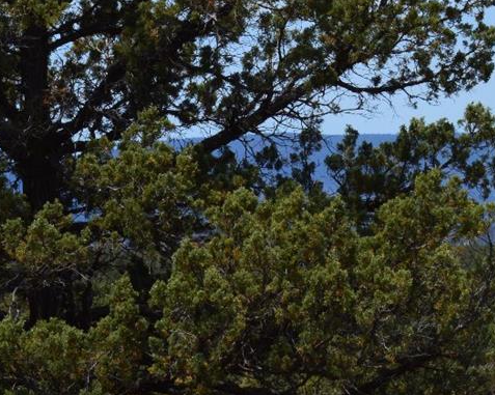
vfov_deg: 6.3
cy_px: 34
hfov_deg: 7.9
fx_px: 3565
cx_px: 572
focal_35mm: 243
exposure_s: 1/500
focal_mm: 55
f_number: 11
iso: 360
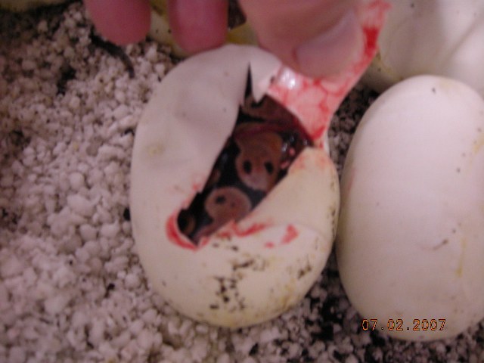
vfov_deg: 37.7
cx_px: 242
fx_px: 531
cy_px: 182
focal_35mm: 38
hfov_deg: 49.0
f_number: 3.2
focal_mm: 6.3
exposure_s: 1/3.9
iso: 236
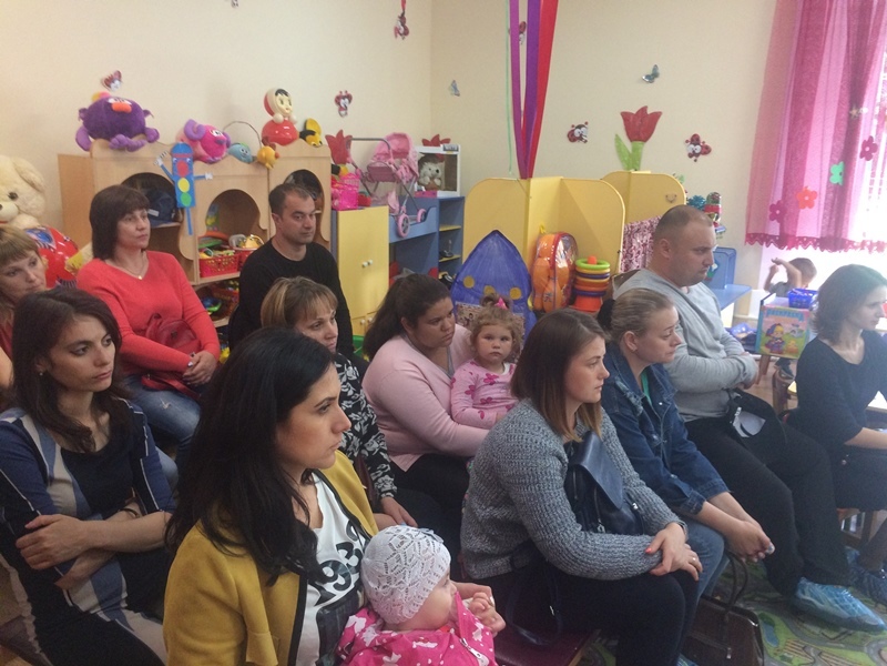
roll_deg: -0.4
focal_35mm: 29
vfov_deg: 48.2
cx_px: 444
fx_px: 743
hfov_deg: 61.7
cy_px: 333
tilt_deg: -14.9
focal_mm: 4.15
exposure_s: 1/33
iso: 250
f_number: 2.2
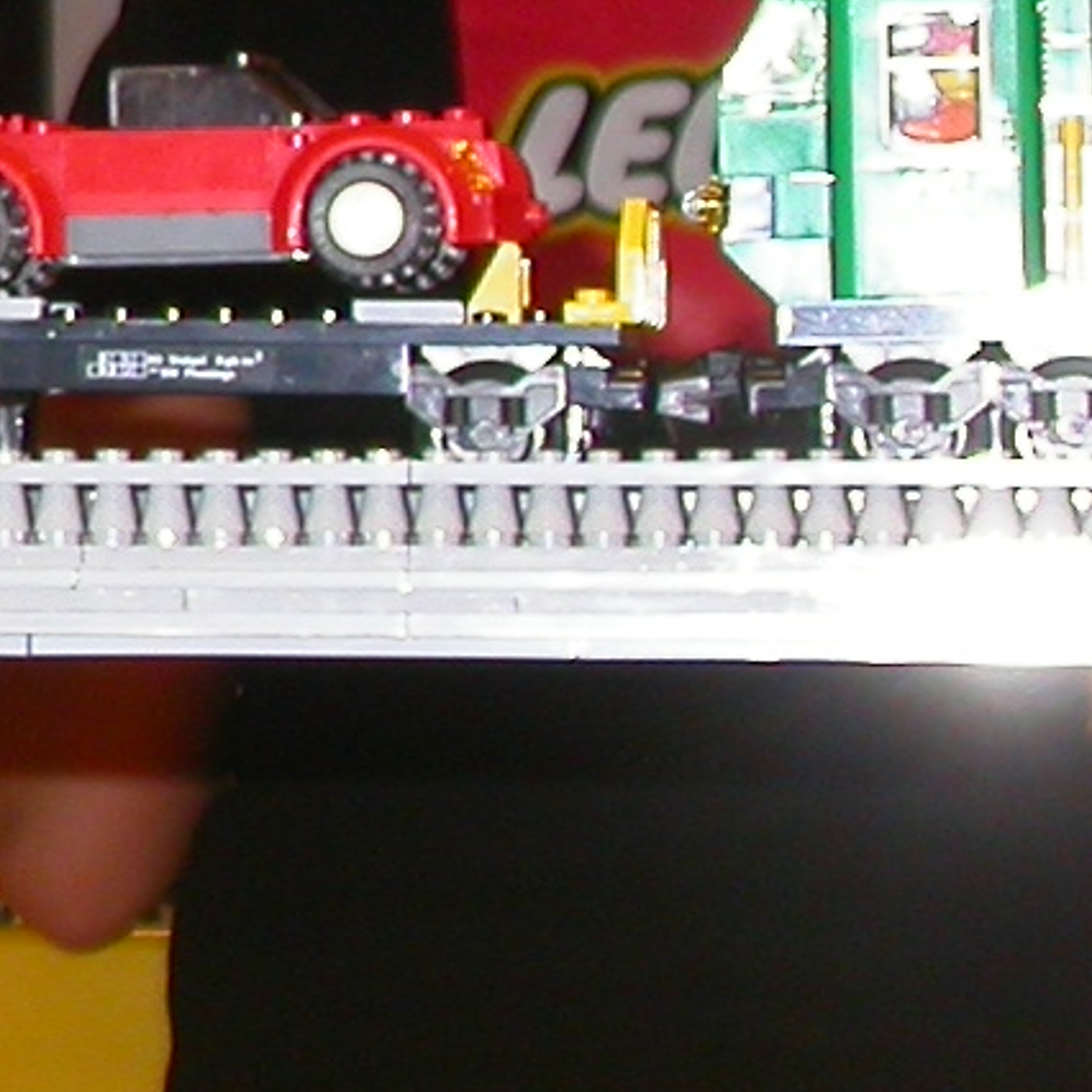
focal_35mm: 231
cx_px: -1697
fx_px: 8244
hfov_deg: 7.1
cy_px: -100
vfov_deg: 7.5
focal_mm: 10.2
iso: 100
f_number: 2.8
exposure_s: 1/60
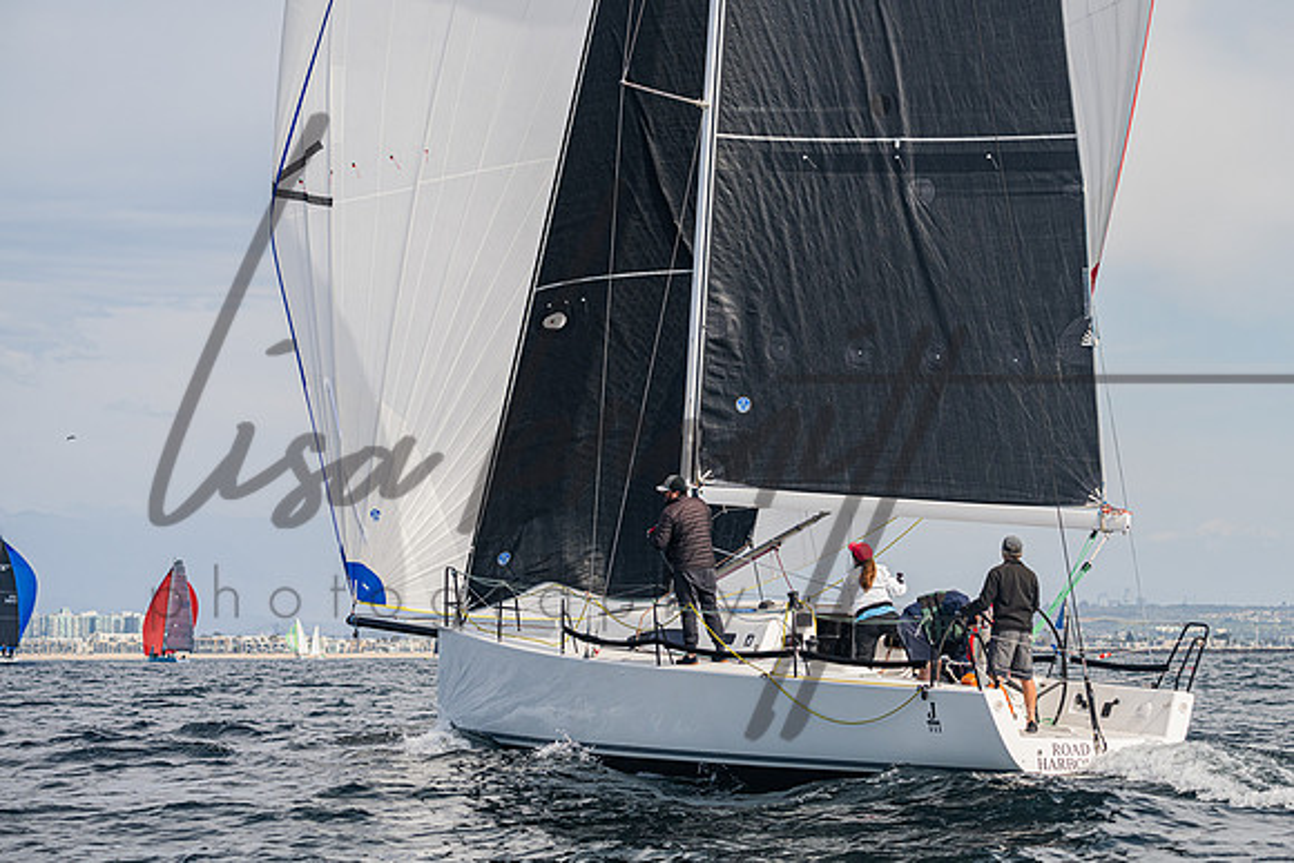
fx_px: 4237
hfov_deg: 17.4
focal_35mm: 118
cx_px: 745
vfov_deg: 11.6
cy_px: 390
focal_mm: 100
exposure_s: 1/2500
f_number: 6.3
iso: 320
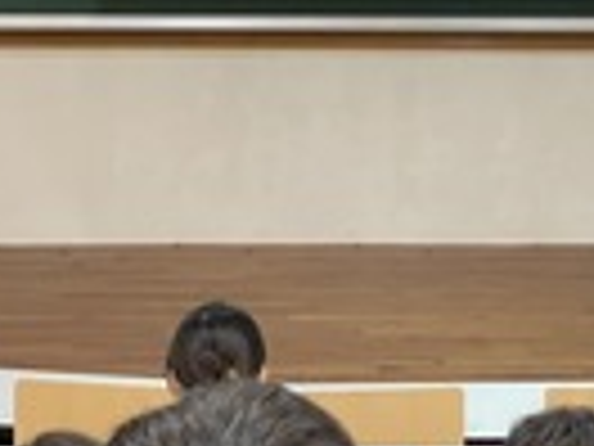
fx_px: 2711
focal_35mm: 158
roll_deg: -0.9
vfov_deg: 9.2
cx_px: 576
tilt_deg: -6.7
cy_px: -158
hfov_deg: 12.4
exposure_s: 1/60
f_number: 2
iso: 200
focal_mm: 6
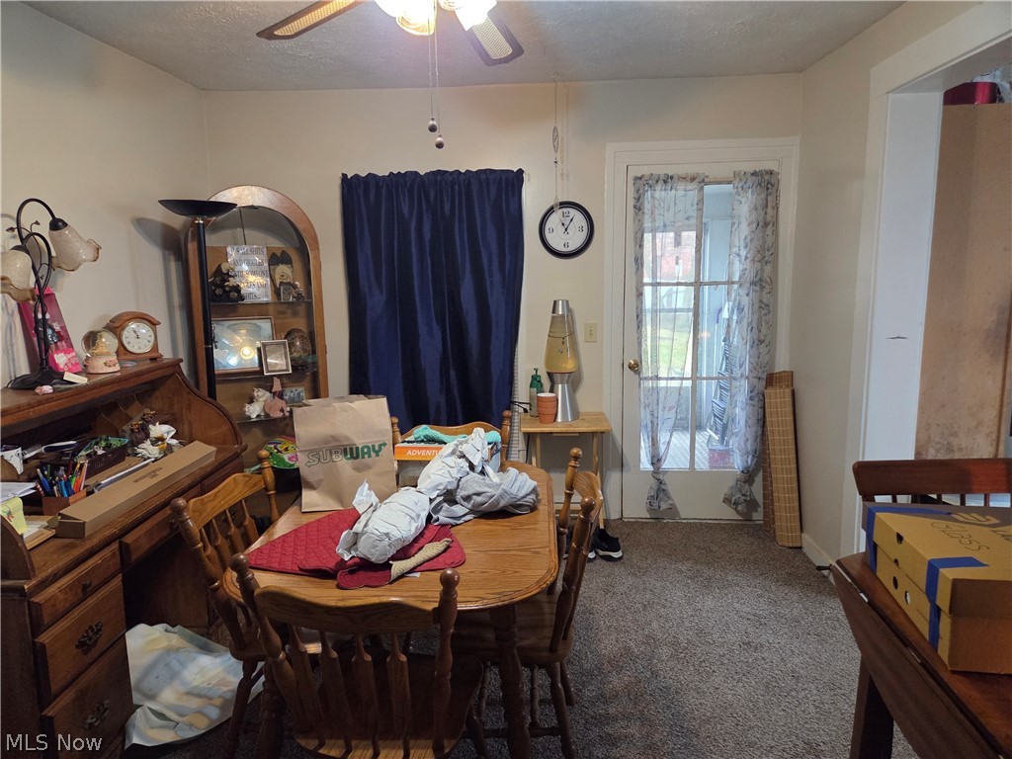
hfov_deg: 73.9
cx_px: 506
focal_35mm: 23
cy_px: 380
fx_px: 672
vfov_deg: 58.9
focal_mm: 5.4
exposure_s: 1/120
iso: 1250
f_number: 1.8
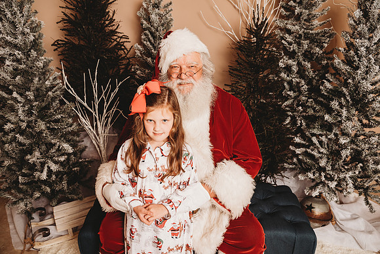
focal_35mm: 28
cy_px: 127
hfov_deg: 65.5
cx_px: 190
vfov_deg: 46.4
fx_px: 296
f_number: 4
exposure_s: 1/160
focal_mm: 28
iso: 100
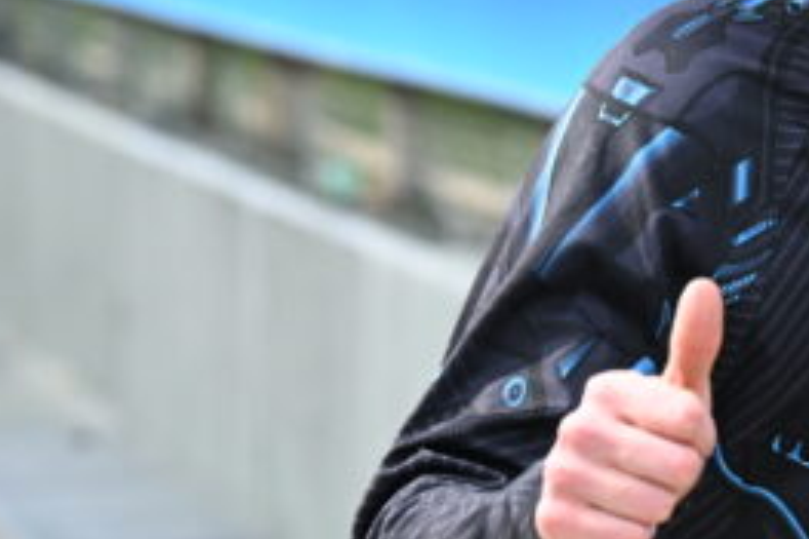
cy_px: 165
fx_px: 9634
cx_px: 812
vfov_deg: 3.2
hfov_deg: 4.8
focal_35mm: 429
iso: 400
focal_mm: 110
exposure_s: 1/1250
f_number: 5
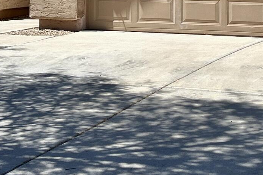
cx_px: 165
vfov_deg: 11.3
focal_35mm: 117
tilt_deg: +1.4
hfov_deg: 17.5
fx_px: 855
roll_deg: +1.1
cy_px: -74
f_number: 1.5
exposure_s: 1/3968
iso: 50
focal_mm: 5.7
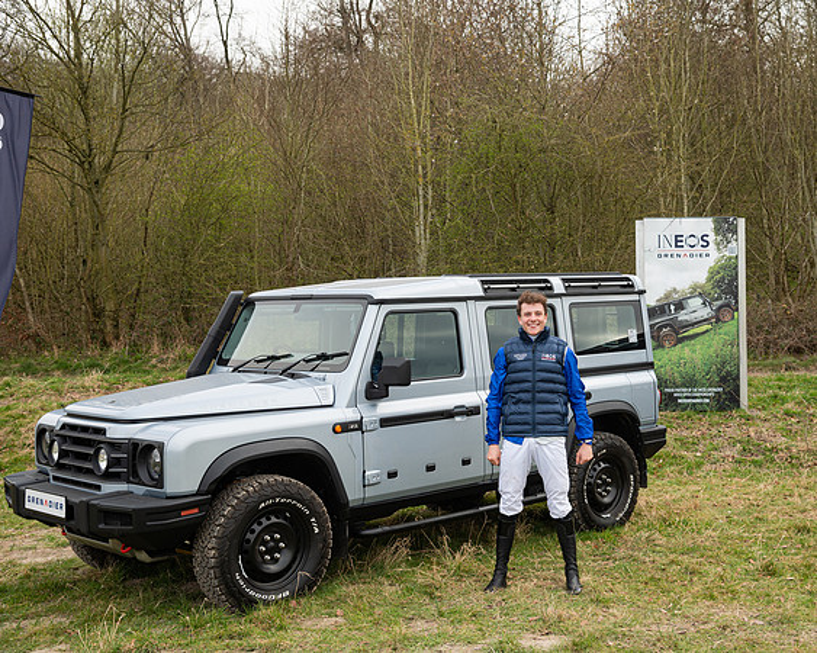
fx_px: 1090
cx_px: 491
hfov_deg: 40.9
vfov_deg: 33.3
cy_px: 326
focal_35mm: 45
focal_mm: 40
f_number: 5
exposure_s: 1/250
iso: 400
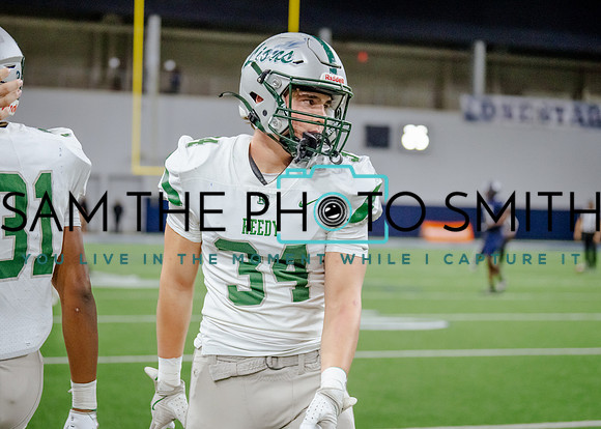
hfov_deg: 22.4
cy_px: 221
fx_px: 1519
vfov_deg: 16.1
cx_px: 286
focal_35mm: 89
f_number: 2.8
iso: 3200
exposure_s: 1/1250
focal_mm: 70
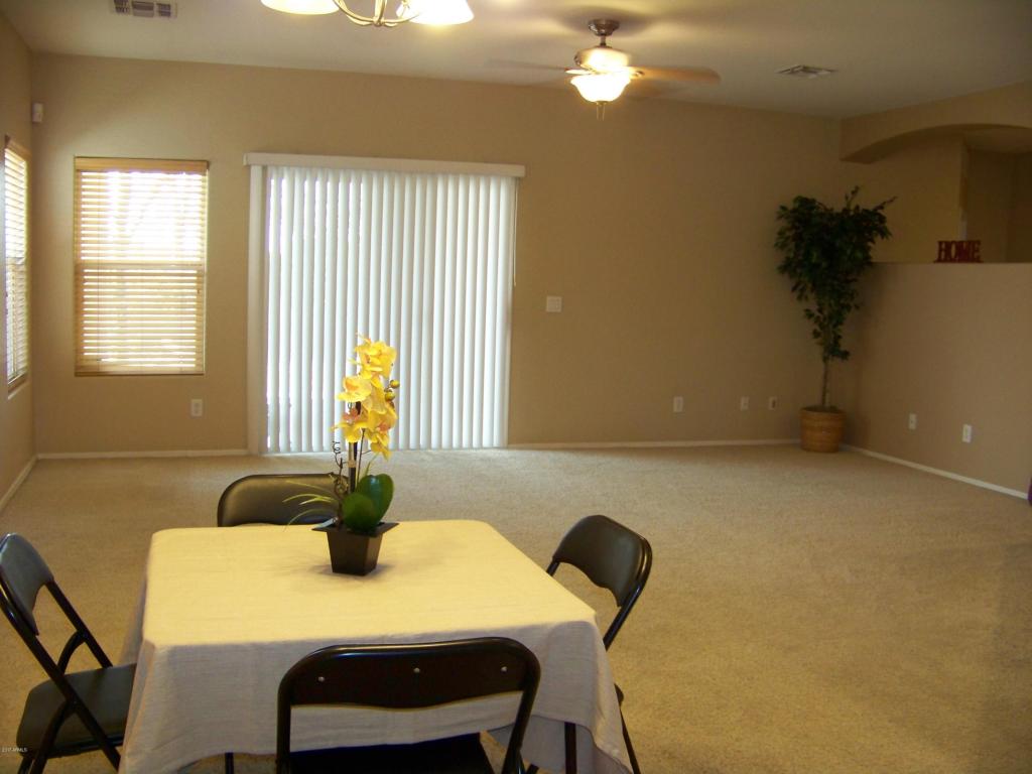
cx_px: 516
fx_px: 1073
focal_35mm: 36
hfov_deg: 51.4
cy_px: 387
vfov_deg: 39.7
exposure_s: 1/30
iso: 200
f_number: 2.8
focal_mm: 5.85
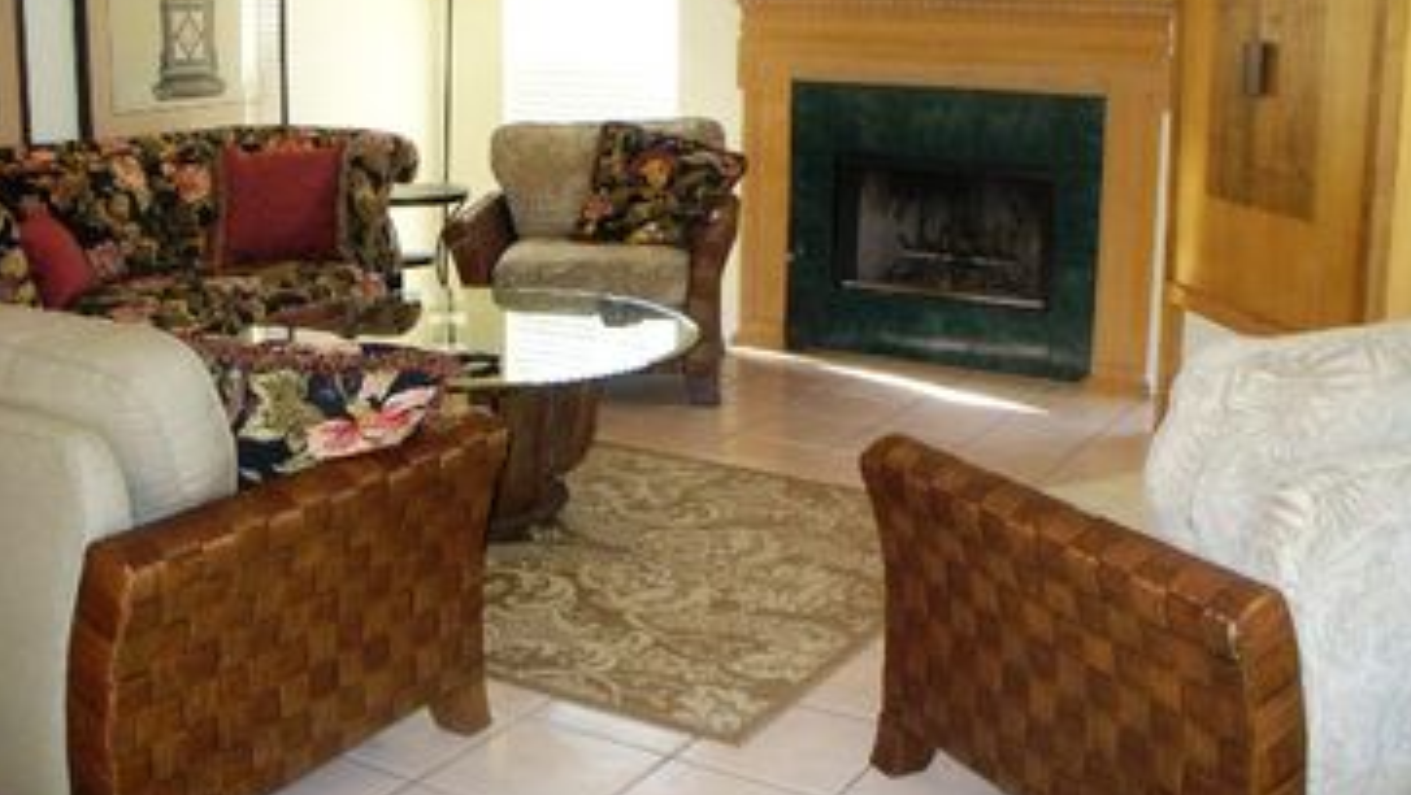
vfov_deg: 28.9
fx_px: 1535
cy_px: 288
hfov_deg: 49.4
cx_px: 706
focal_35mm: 41
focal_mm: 6.1
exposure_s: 1/60
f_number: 2.8
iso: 300
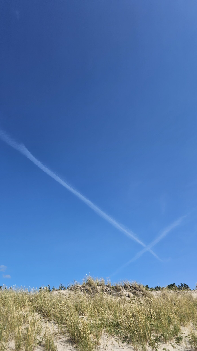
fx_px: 241
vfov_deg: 71.9
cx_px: 117
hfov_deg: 44.2
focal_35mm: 26
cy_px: 173
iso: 10
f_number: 1.7
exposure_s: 1/1070
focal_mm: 6.3
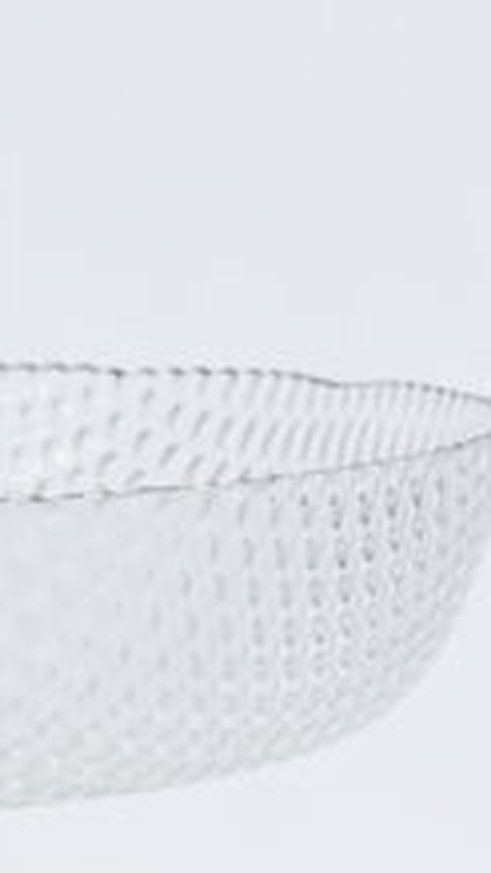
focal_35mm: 315
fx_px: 7299
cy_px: 544
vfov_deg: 6.9
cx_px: -339
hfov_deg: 3.8
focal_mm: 63
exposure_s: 1/125
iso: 3200
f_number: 10
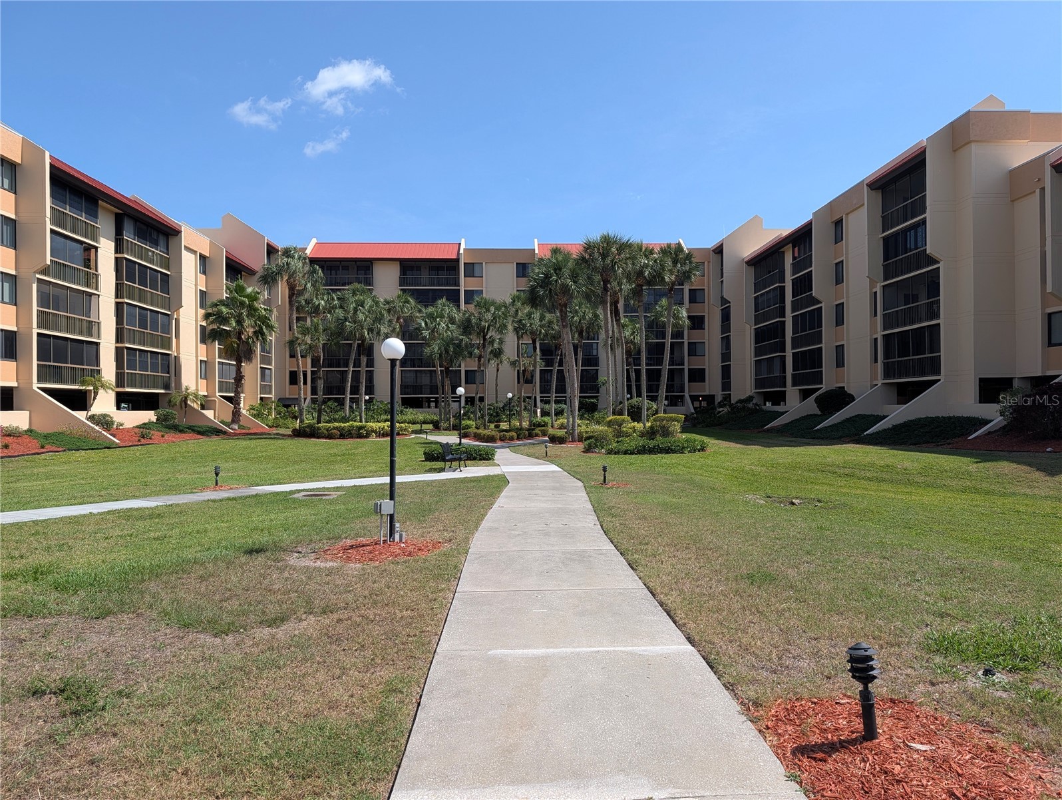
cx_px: 531
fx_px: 737
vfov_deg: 56.9
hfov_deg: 71.5
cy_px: 400
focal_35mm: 24
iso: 19
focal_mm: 6.9
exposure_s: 1/939
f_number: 1.68
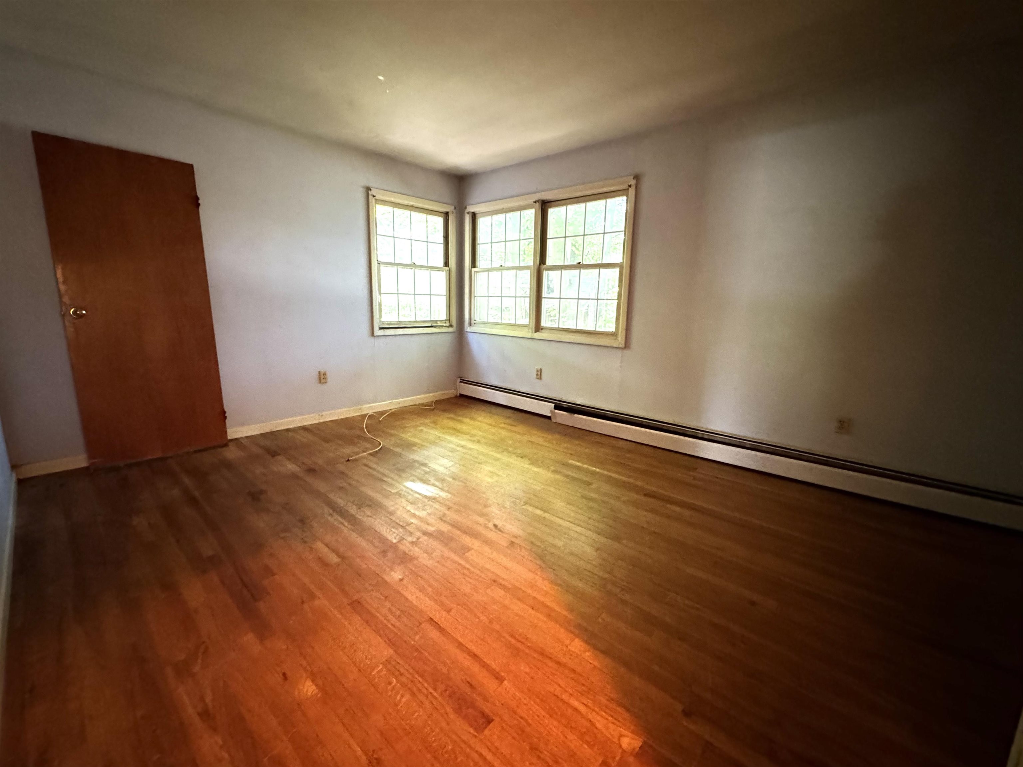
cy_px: 384
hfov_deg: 102.1
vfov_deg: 85.7
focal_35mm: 14
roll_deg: +1.2
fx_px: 414
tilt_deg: -11.0
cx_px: 512
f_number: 2.2
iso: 1000
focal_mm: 2.22
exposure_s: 1/60
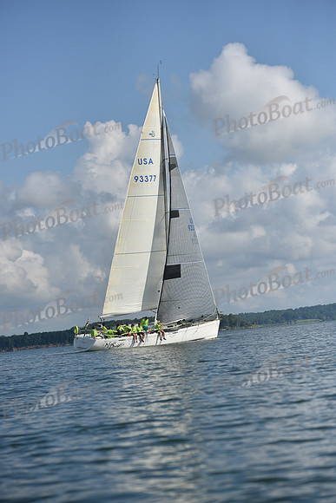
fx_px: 1371
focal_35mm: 98
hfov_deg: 14.0
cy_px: 252
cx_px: 168
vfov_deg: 20.8
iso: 320
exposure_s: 1/8000
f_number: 4
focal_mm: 98
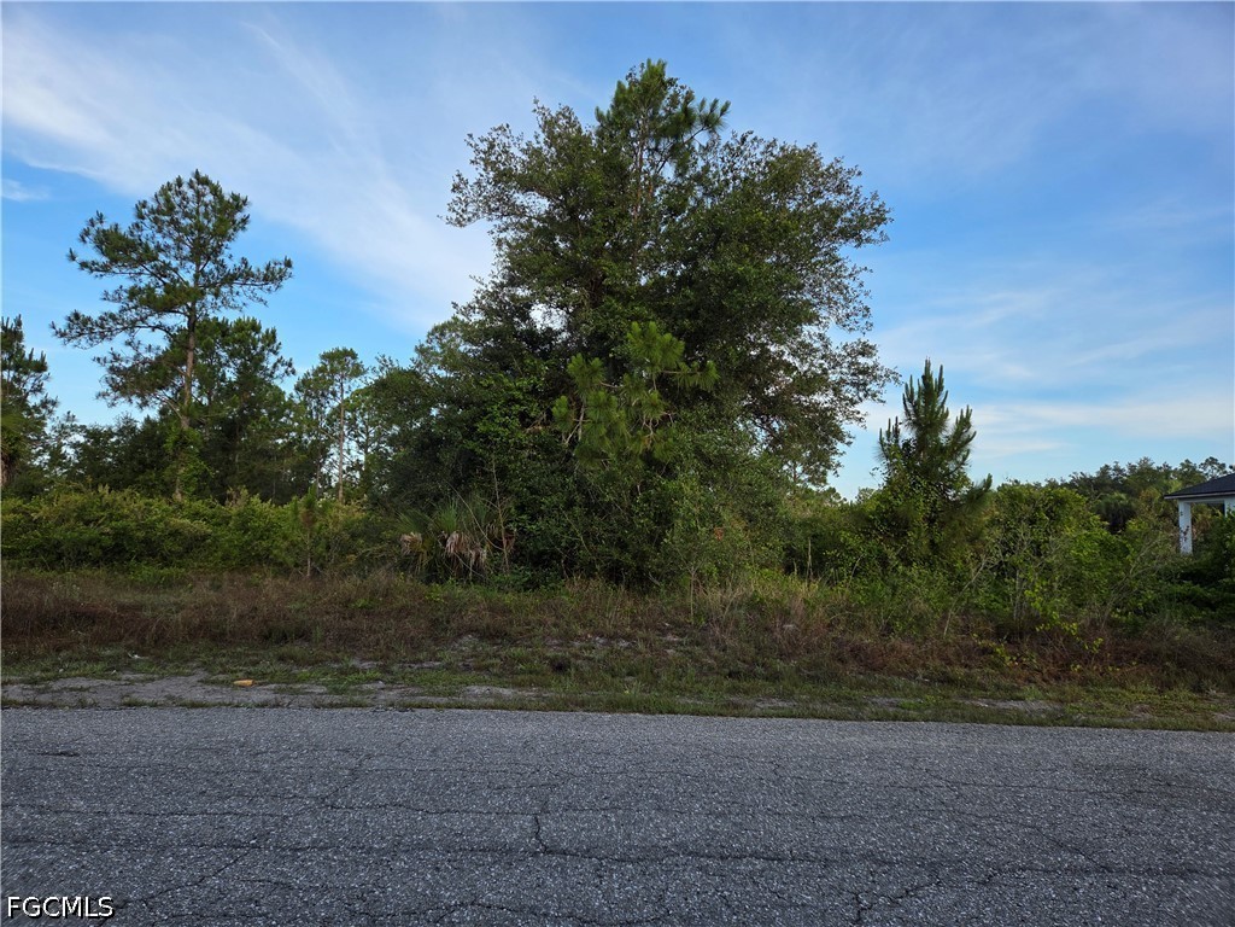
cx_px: 618
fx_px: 821
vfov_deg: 58.9
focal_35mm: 23
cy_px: 464
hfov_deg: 73.9
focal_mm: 5.4
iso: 80
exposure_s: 1/1480
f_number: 1.8
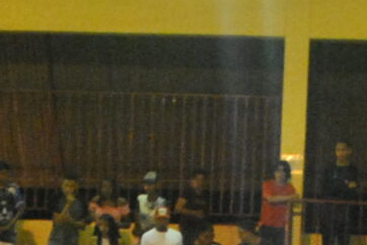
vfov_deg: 6.6
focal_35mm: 191
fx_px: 1949
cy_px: 731
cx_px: 154
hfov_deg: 10.8
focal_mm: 18
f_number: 3.5
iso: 900
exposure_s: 1/30
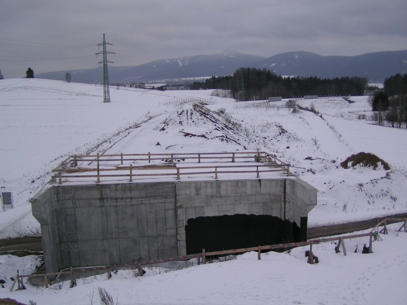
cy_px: 152
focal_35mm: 38
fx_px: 447
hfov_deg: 49.0
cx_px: 204
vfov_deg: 37.7
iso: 50
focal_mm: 5.8
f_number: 3.2
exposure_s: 1/60
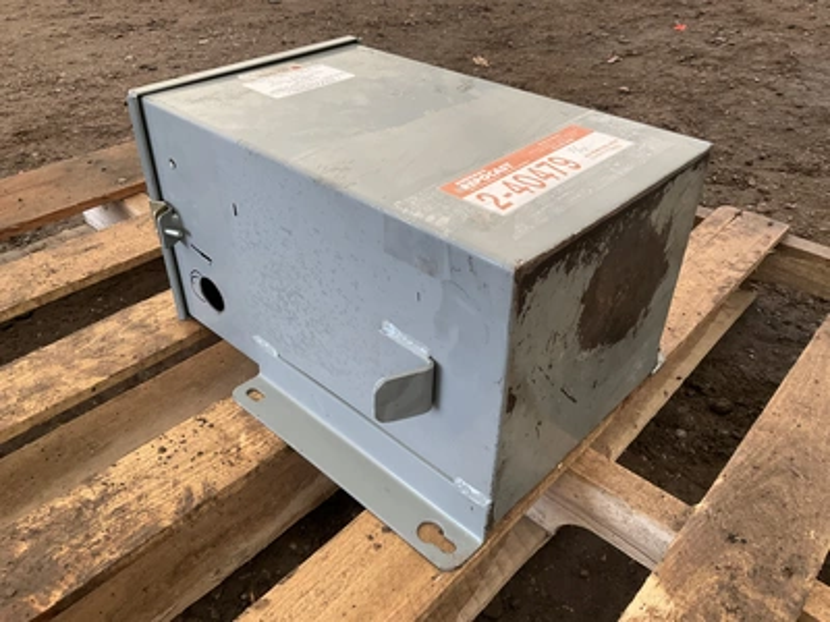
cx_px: 415
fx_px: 695
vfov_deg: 48.2
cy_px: 311
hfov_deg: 61.7
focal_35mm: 29
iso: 64
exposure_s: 1/61
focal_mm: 3
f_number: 1.8
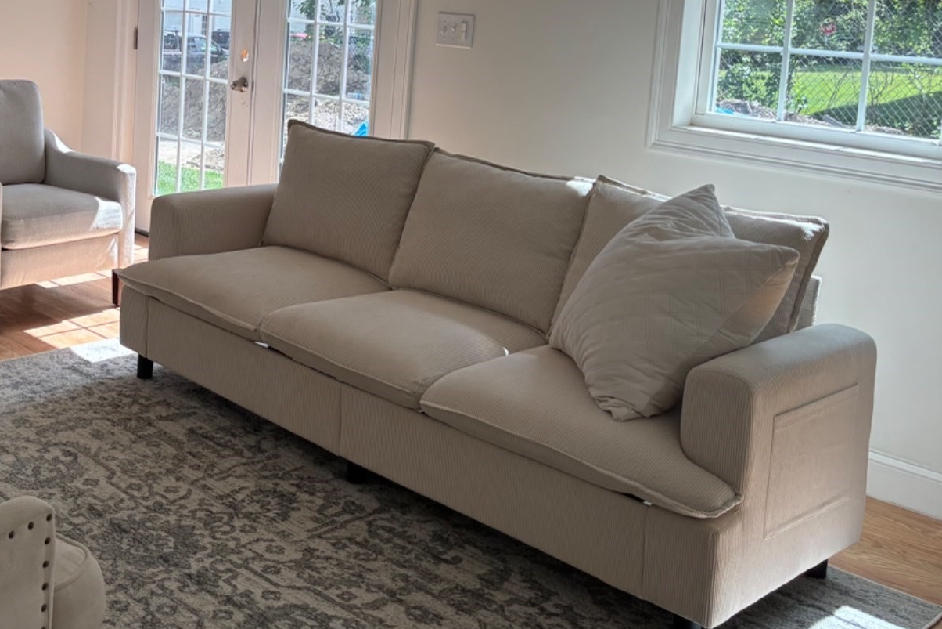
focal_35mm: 46
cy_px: 92
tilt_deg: -6.0
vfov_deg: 28.4
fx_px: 1204
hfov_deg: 41.1
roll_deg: -2.5
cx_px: 203
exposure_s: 1/528
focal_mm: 5.96
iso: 50
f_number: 1.6
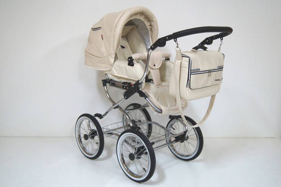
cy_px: 94
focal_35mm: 39
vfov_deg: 34.1
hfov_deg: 49.6
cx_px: 140
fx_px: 304
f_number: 4
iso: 1600
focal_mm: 26
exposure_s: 1/80
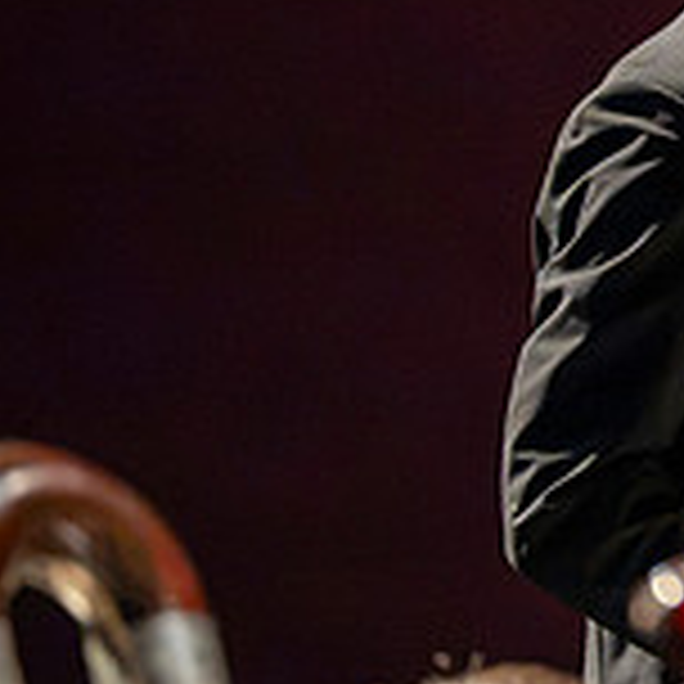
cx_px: 1084
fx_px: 14509
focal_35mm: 649
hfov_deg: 2.7
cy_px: 160
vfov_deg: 2.7
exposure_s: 1/640
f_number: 2.8
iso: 12800
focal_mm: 200
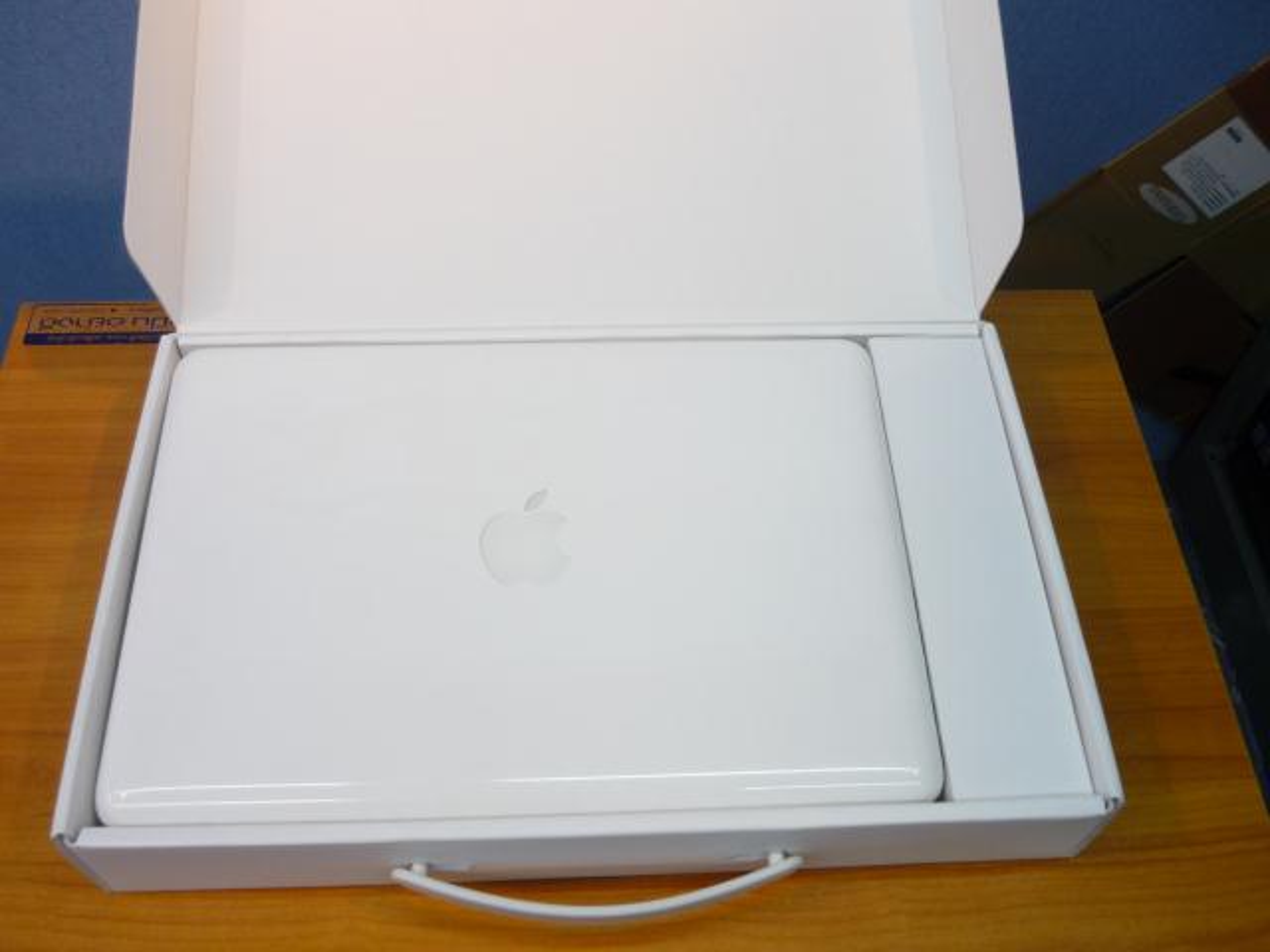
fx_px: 1211
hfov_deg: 55.4
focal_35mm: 33
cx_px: 635
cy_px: 476
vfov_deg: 42.9
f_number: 2.8
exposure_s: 1/30
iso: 125
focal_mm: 5.5
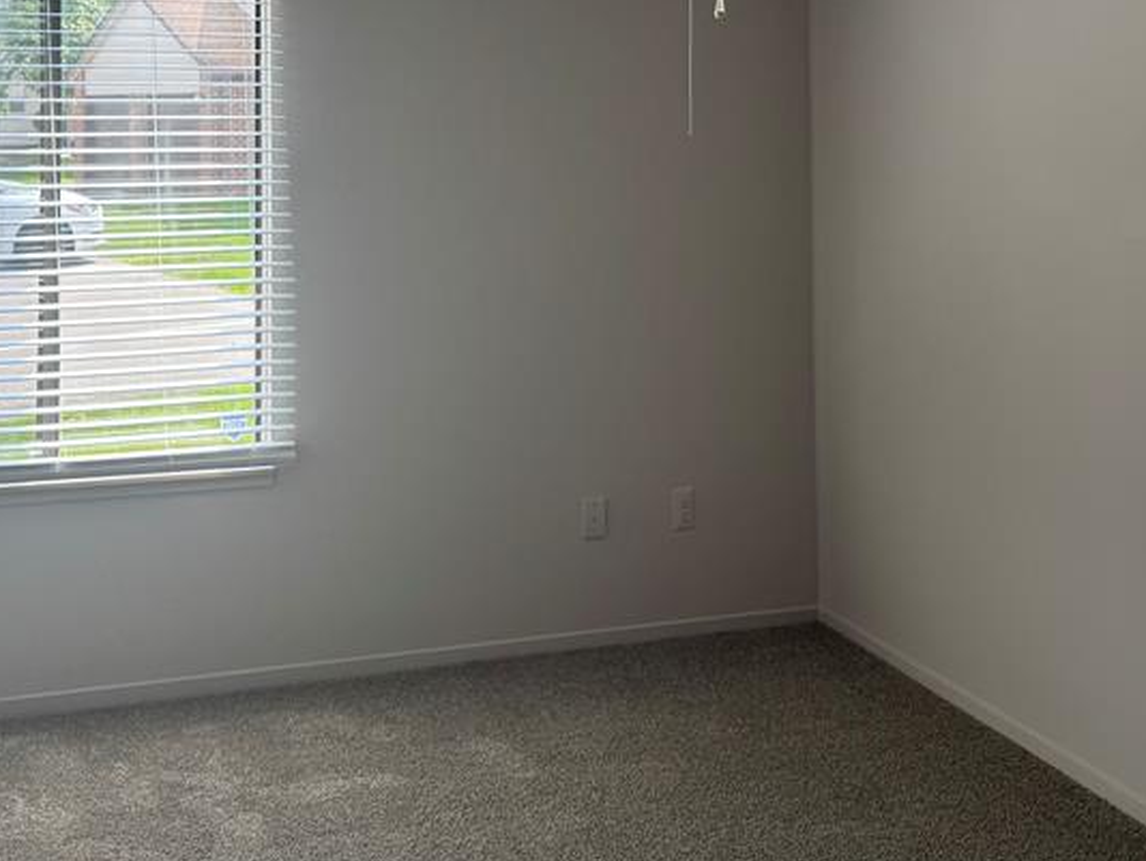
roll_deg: -0.2
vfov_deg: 30.3
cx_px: 541
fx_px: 1524
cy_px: 97
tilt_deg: -0.6
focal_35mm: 46
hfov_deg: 41.2
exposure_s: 1/366
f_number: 1.78
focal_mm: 6.76
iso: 80
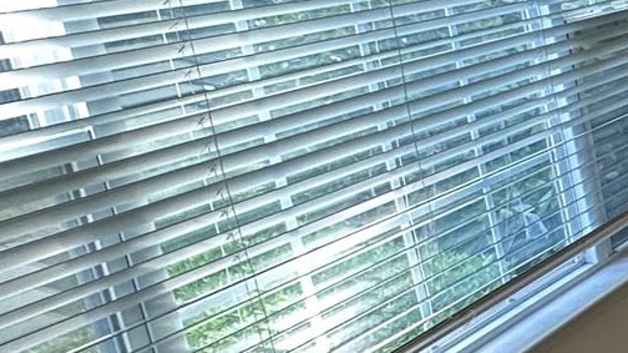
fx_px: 1032
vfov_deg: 19.2
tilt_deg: -12.0
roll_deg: +2.0
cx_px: 1202
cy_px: 84
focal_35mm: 62
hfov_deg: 20.3
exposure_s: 1/120
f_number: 2.2
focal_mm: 2.22
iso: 160
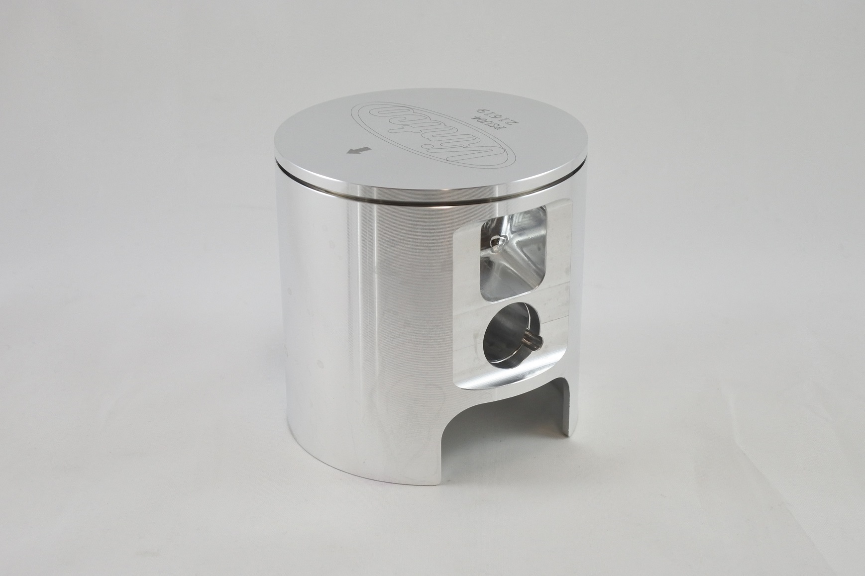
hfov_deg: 40.4
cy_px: 288
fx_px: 1177
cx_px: 432
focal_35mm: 49
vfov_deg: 27.5
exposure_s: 1/200
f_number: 4.5
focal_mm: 18.4
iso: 400
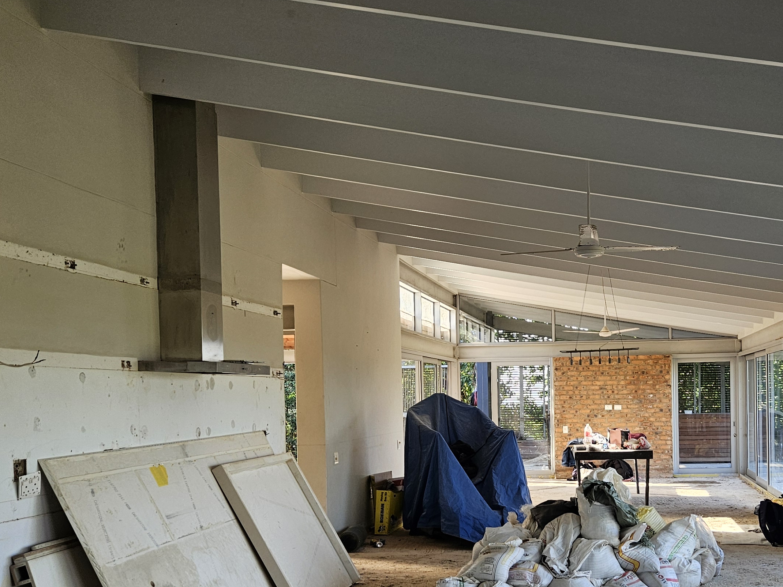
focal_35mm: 43
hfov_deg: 42.9
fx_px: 973
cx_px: 552
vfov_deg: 33.1
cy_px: 427
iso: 64
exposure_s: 1/180
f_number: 1.8
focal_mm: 5.4
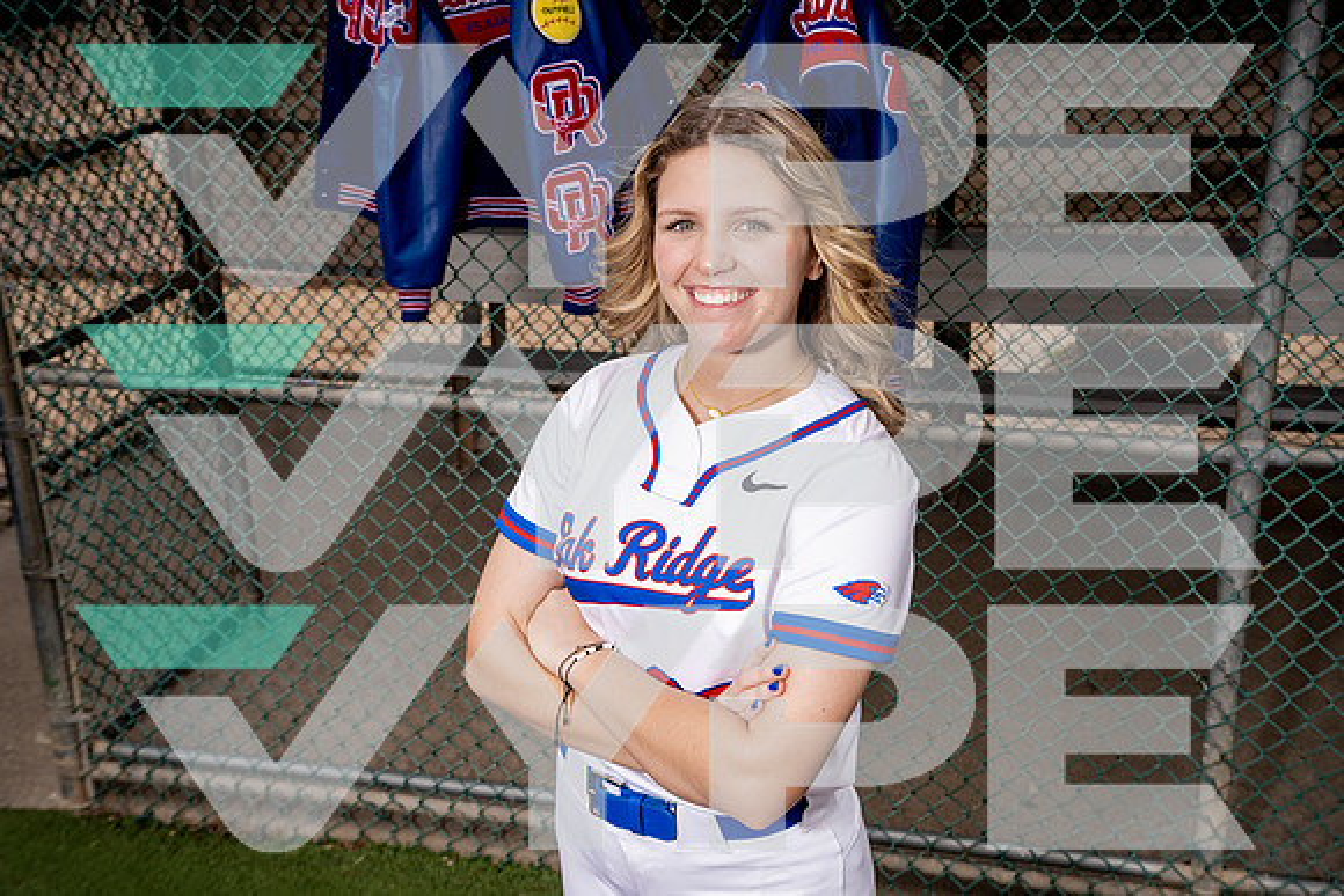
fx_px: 1680
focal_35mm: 45
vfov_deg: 29.9
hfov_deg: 43.6
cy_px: 448
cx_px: 672
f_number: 8
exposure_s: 1/250
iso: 100
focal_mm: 45
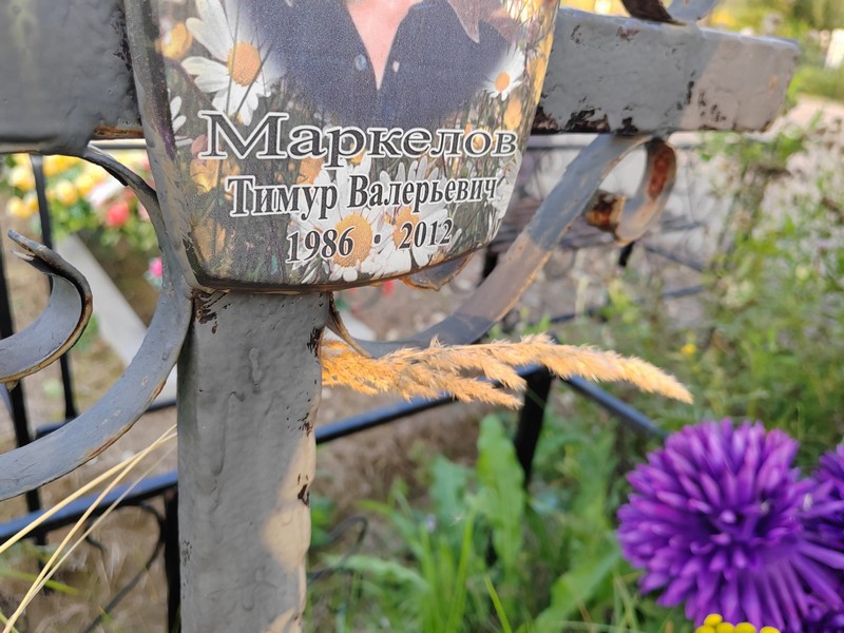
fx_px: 658
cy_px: 316
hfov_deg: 65.3
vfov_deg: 51.4
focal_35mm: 27
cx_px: 422
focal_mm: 5.52
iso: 100
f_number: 1.9
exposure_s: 1/150
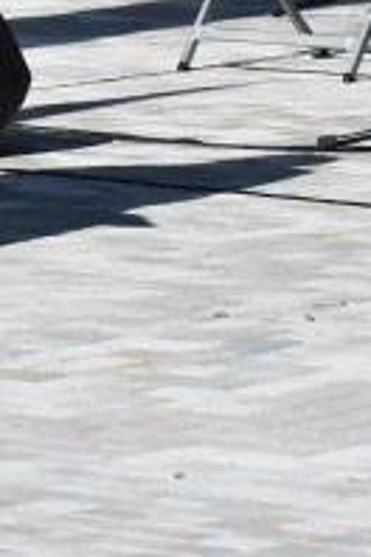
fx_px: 7868
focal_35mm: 509
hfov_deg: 2.7
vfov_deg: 4.0
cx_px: -495
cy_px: -785
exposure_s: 1/500
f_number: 11
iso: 320
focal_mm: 70
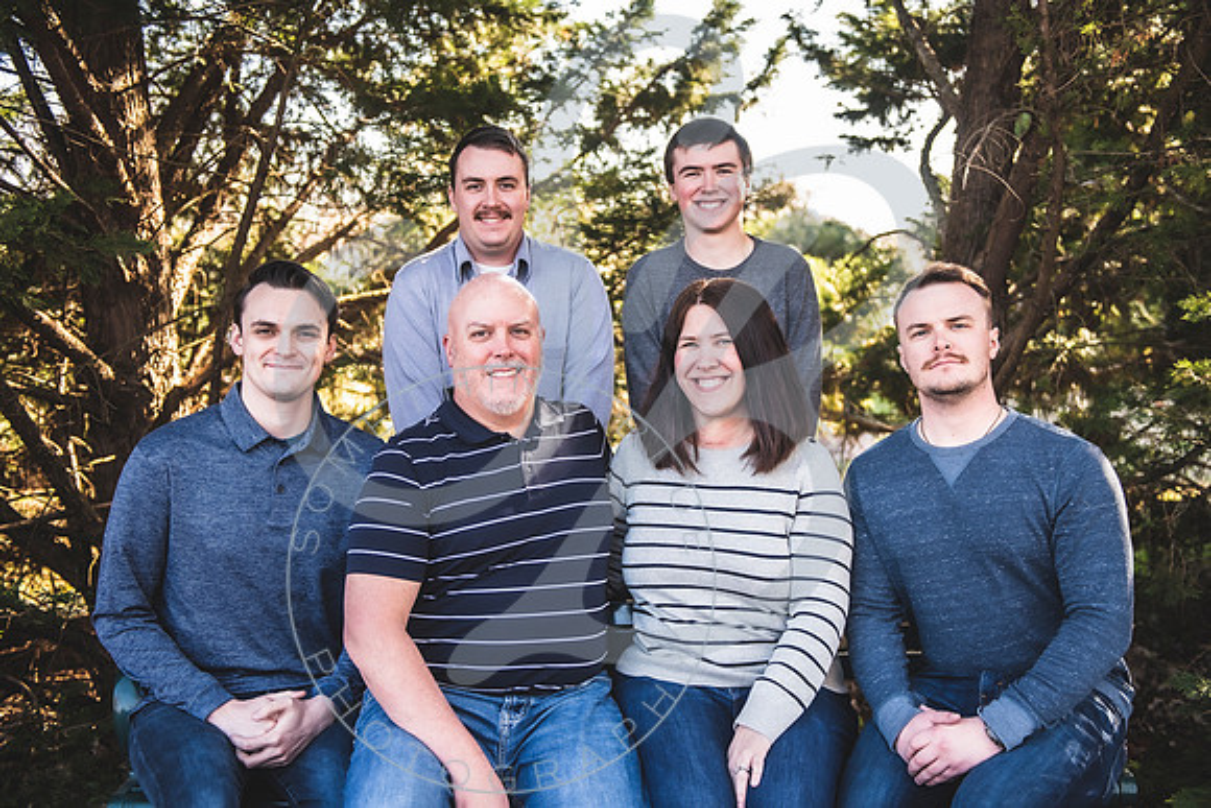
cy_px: 403
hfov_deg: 47.6
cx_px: 631
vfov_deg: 32.8
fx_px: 1373
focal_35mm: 41
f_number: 2.8
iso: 200
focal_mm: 38
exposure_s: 1/250
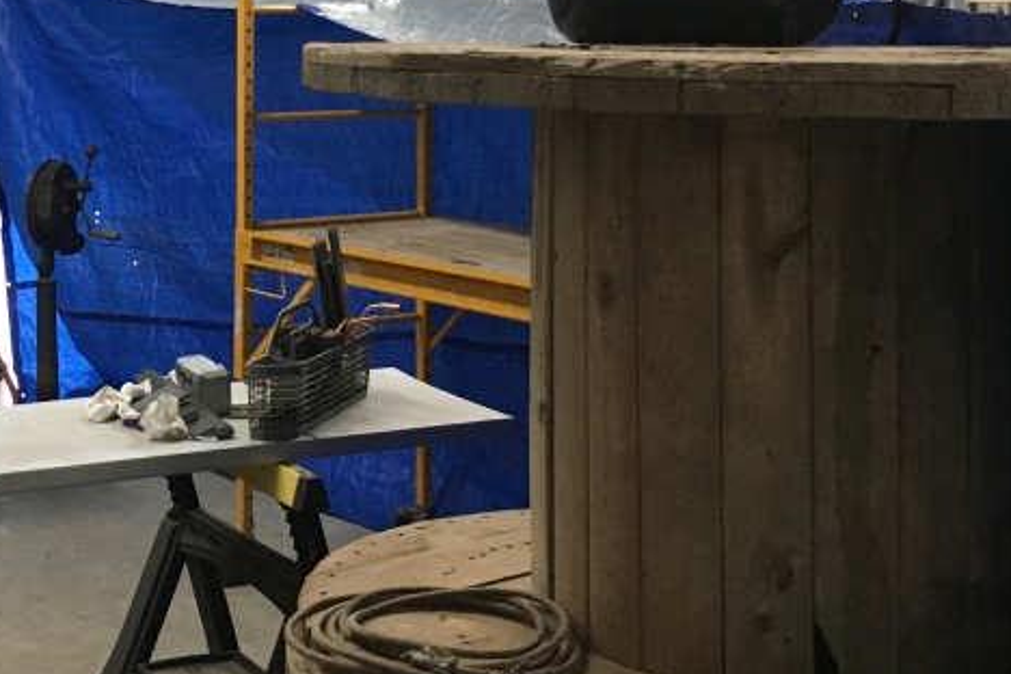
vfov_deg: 20.3
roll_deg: +0.4
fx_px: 1853
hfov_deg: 29.2
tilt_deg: -1.8
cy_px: 110
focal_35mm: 66
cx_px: 89
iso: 125
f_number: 2.2
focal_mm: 4.15
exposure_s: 1/30
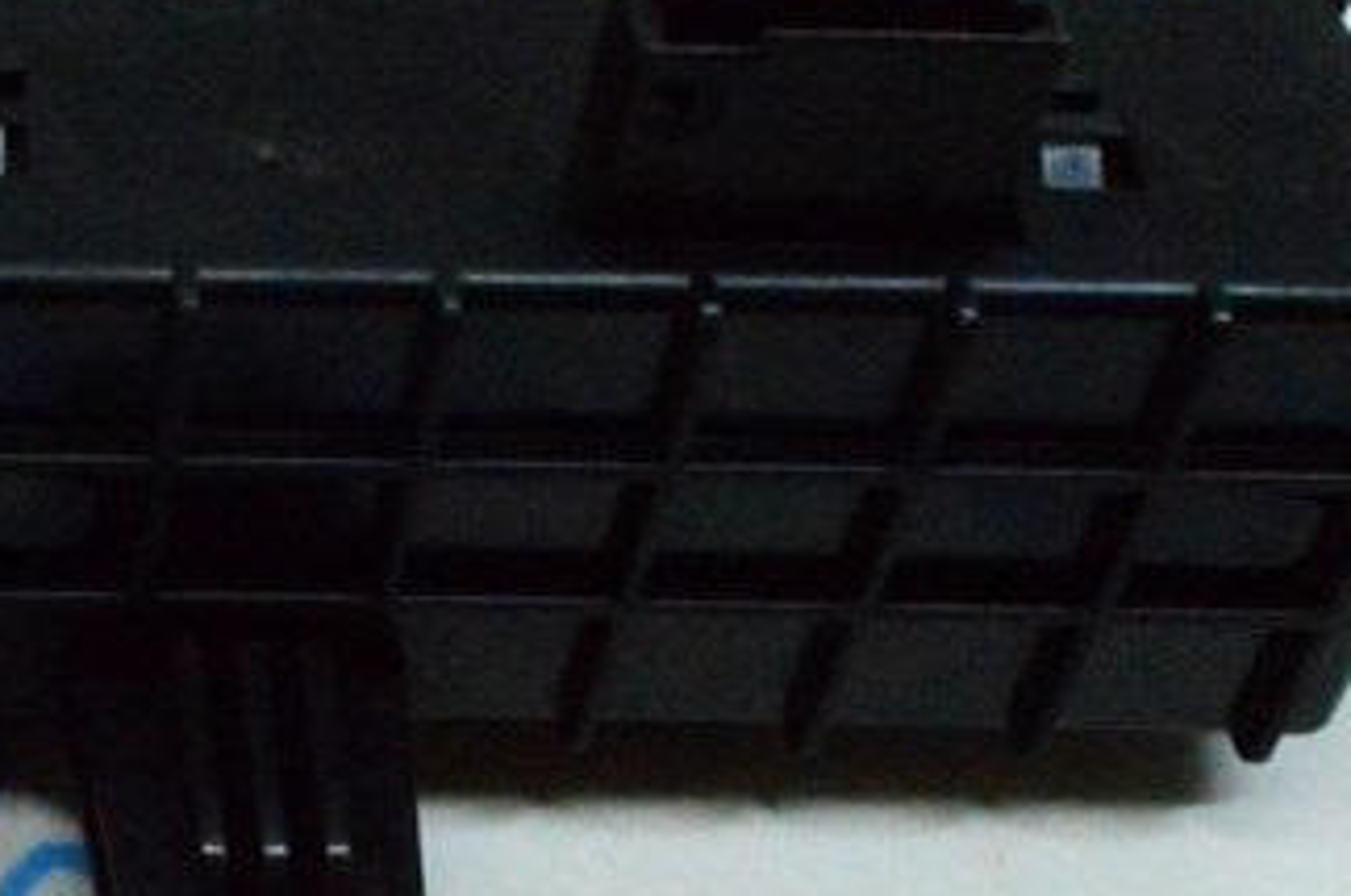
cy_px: 627
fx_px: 3731
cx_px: -284
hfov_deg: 19.3
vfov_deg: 13.7
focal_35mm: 100
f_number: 25
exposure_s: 1/80
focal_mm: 21
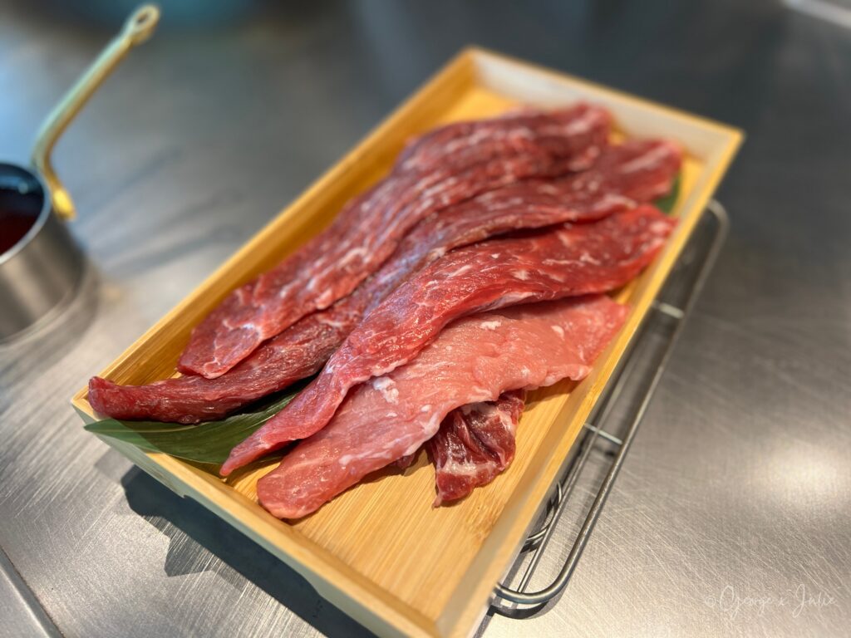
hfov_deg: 67.3
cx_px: 426
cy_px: 319
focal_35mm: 26
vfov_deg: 53.1
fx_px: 639
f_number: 1.5
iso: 125
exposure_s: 1/85
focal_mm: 5.7
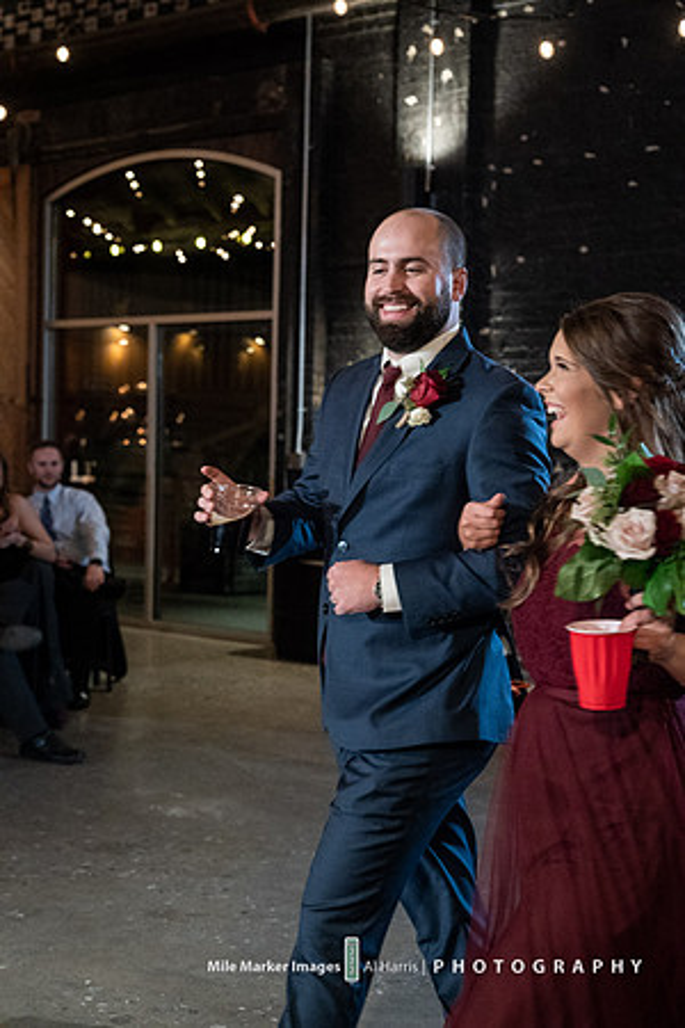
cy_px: 514
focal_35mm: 56
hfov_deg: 24.2
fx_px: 1598
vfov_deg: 35.6
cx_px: 342
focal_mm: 56
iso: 6400
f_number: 4
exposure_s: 1/200
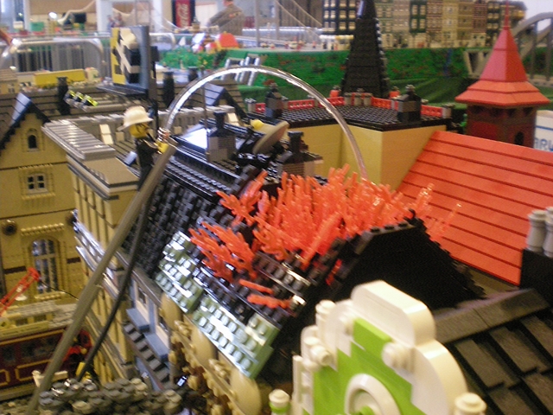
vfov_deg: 37.7
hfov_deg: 49.0
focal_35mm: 38
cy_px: 208
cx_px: 276
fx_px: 607
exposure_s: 1/11.5
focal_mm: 6.3
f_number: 3.1
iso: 400
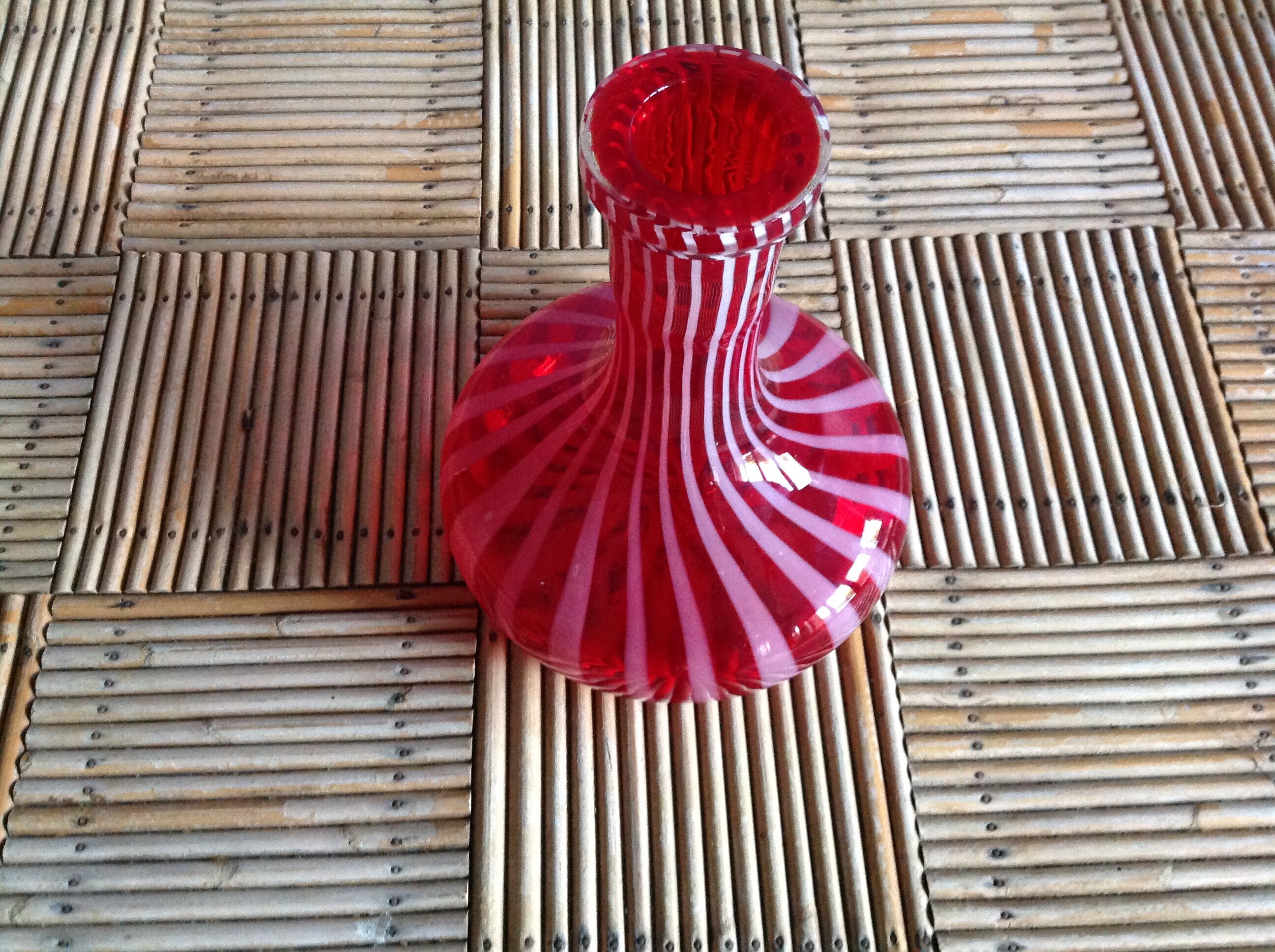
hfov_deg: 52.7
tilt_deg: -61.2
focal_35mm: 35
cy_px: 476
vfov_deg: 40.6
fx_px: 1287
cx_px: 638
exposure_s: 1/15
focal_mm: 4.28
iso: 400
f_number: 2.4
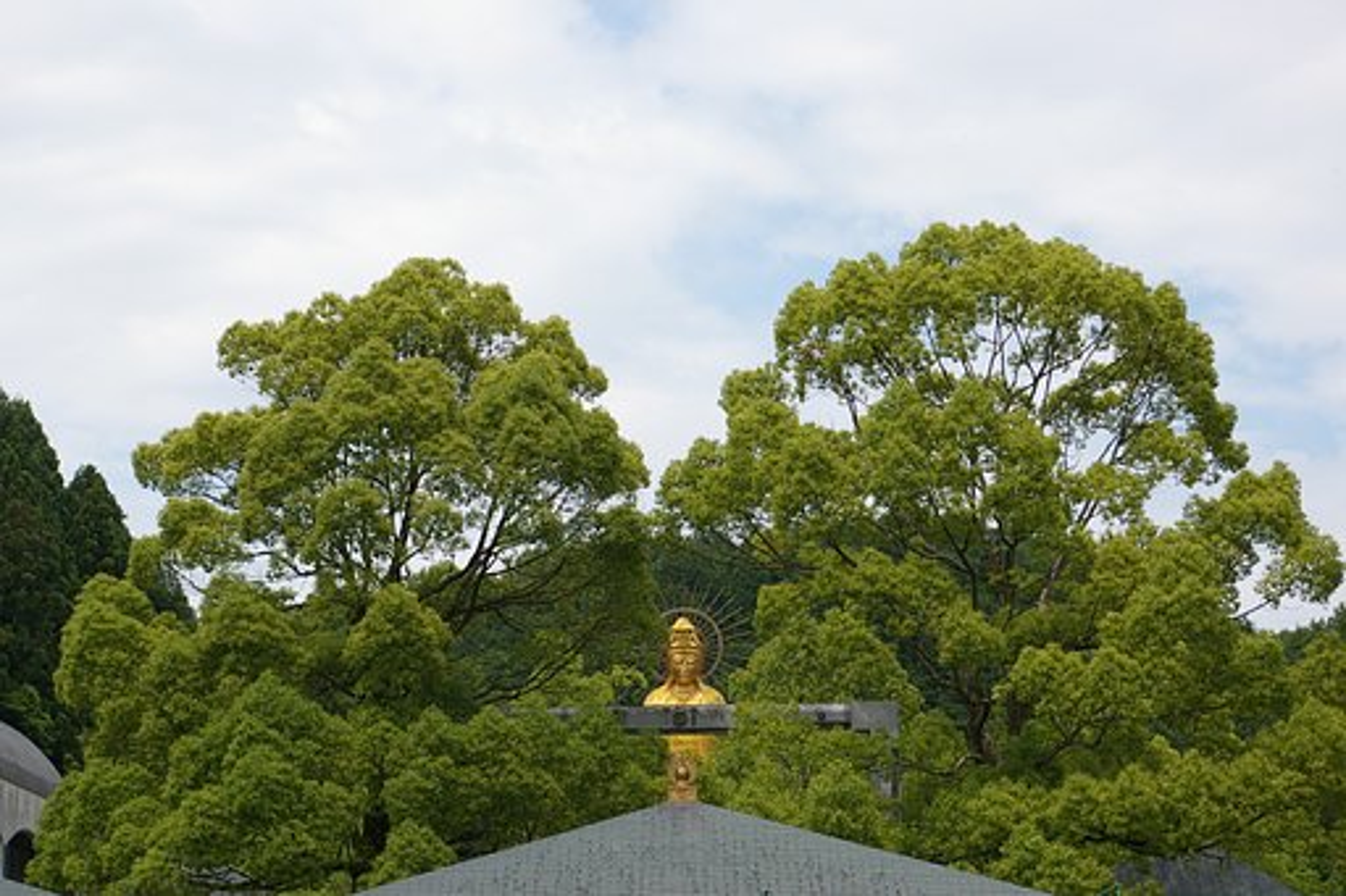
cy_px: 448
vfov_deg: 16.5
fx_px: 3083
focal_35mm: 82
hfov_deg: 24.6
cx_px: 673
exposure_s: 1/350
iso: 200
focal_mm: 55
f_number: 9.5
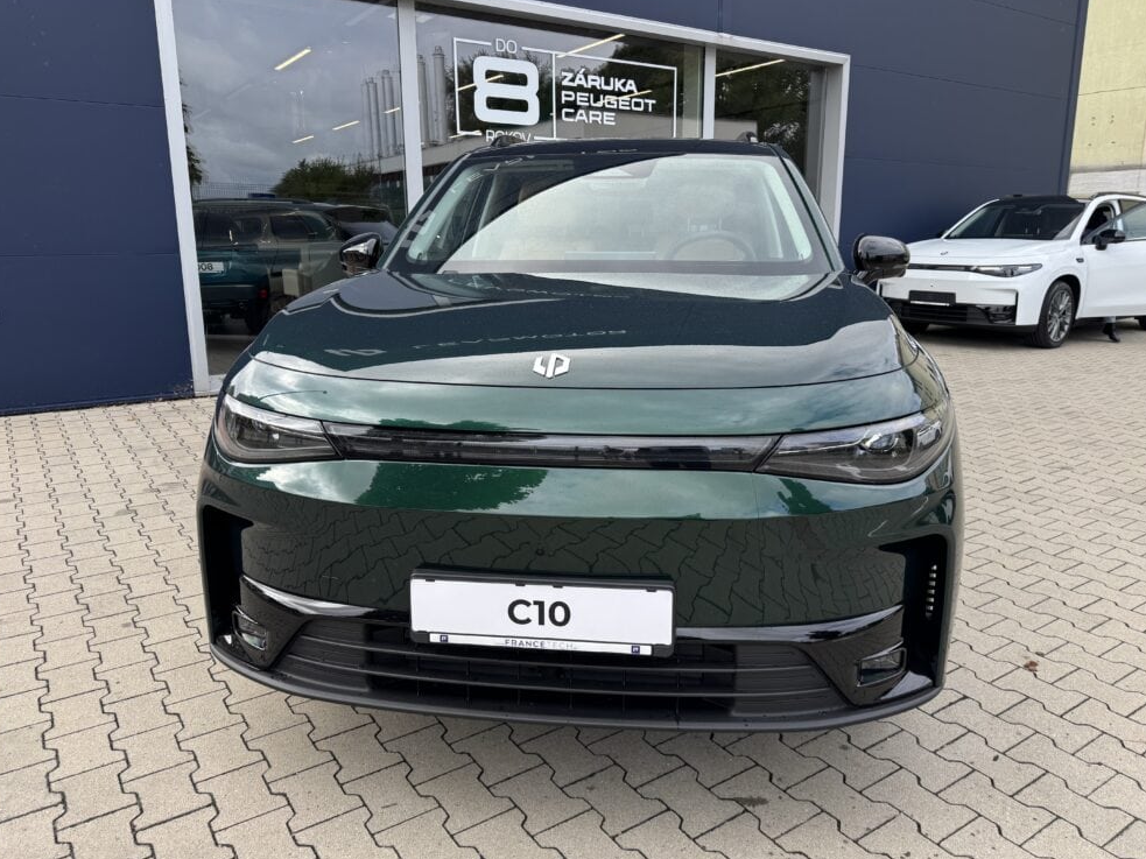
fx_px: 828
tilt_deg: -12.9
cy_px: 437
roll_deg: +1.1
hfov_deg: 69.4
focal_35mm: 25
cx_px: 584
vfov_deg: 54.9
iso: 80
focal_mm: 6.76
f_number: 1.78
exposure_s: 1/864
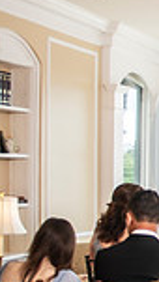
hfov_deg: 10.0
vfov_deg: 22.0
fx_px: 727
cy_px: 171
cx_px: 446
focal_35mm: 97
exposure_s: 1/160
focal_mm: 24
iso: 200
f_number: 2.8
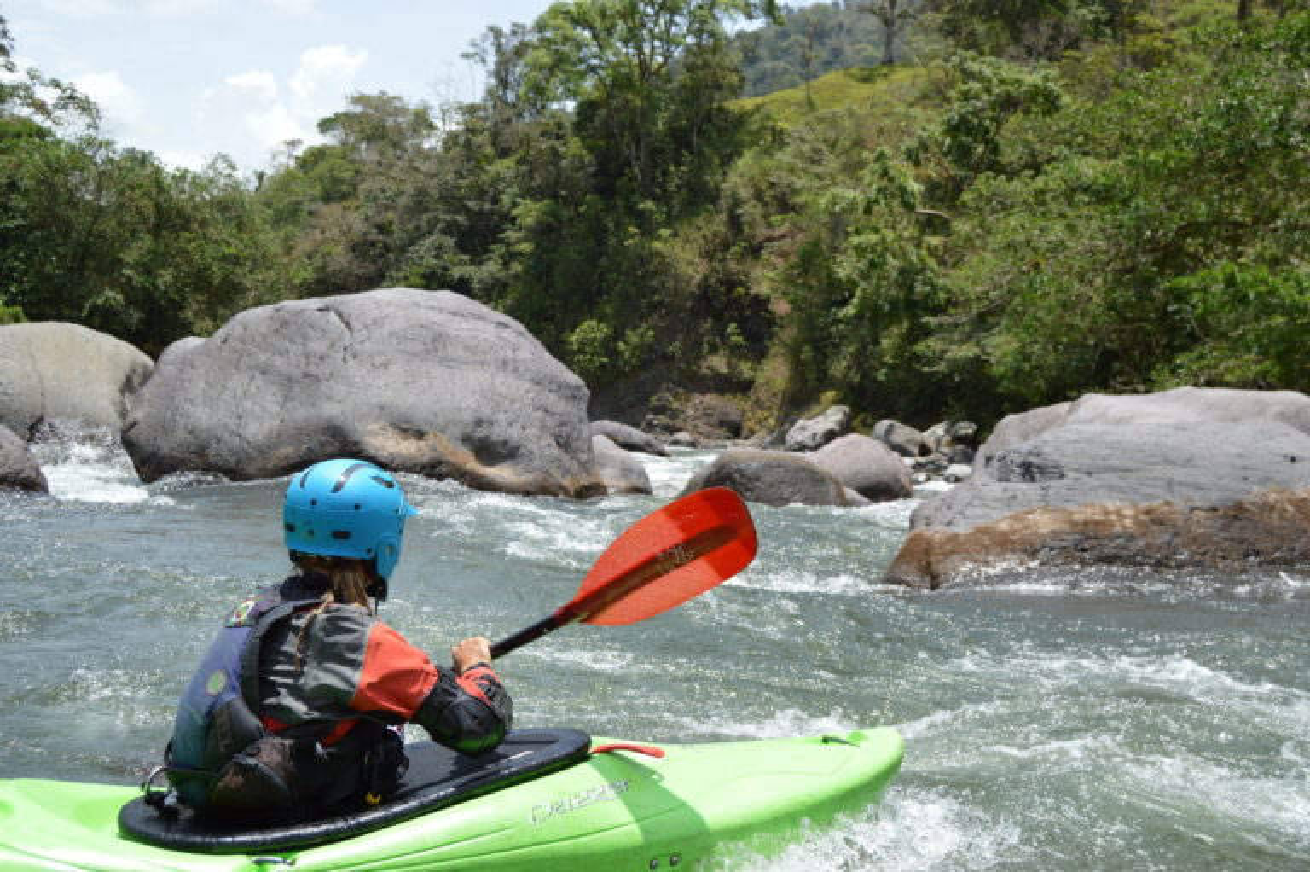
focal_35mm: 36
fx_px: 1309
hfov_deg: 53.2
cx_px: 655
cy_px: 436
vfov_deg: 36.8
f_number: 6.3
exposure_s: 1/1600
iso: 400
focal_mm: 24
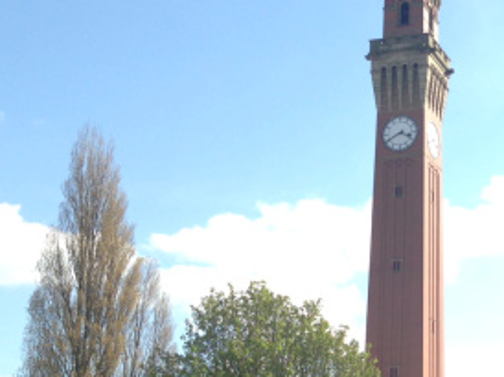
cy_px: 325
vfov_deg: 18.6
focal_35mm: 78
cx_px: 544
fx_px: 1135
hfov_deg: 23.6
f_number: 2.4
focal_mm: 4.12
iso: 50
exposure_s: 1/775
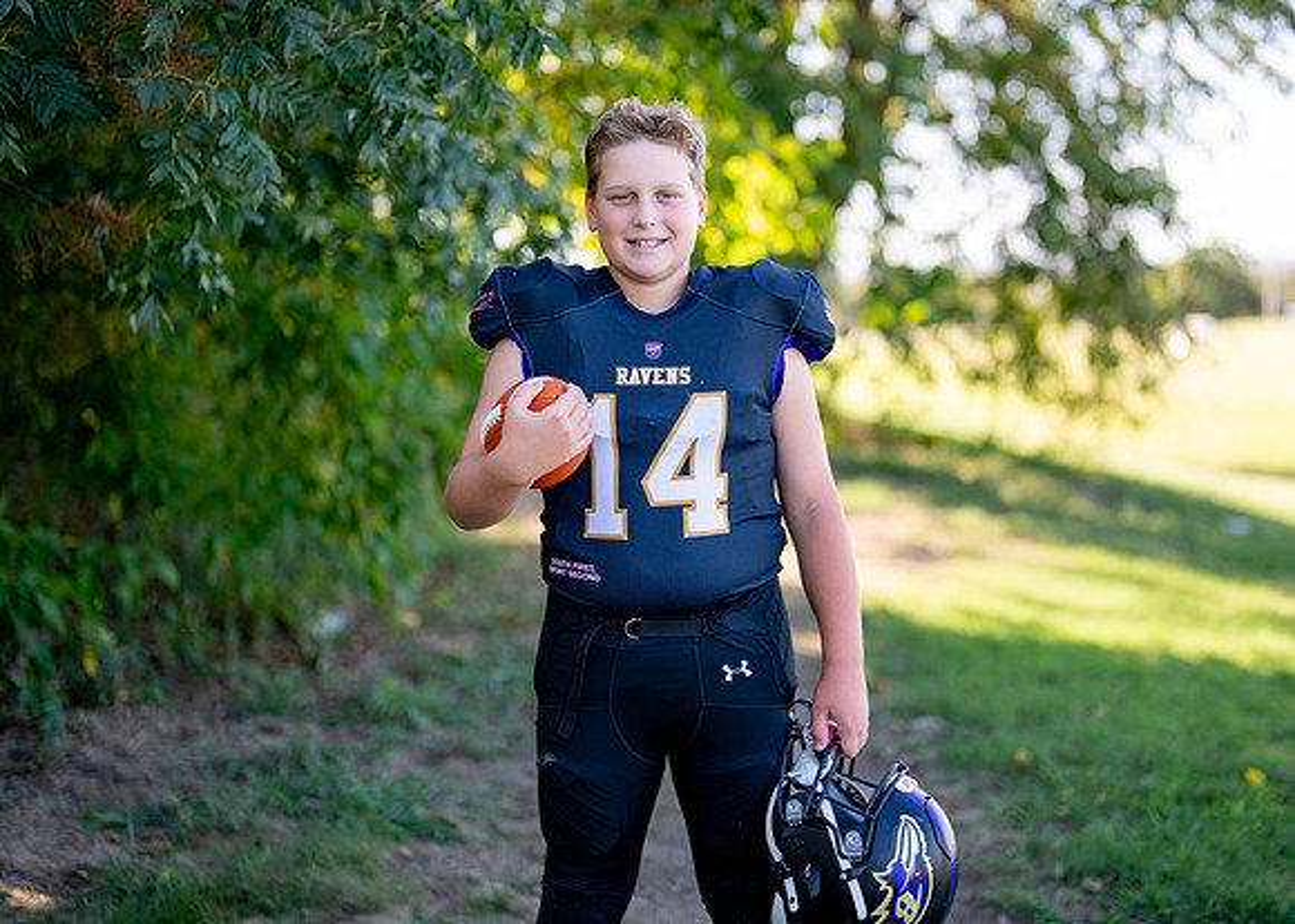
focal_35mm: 59
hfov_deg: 33.0
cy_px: 437
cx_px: 705
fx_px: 2187
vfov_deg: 23.9
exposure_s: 1/1250
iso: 100
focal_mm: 50
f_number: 1.2
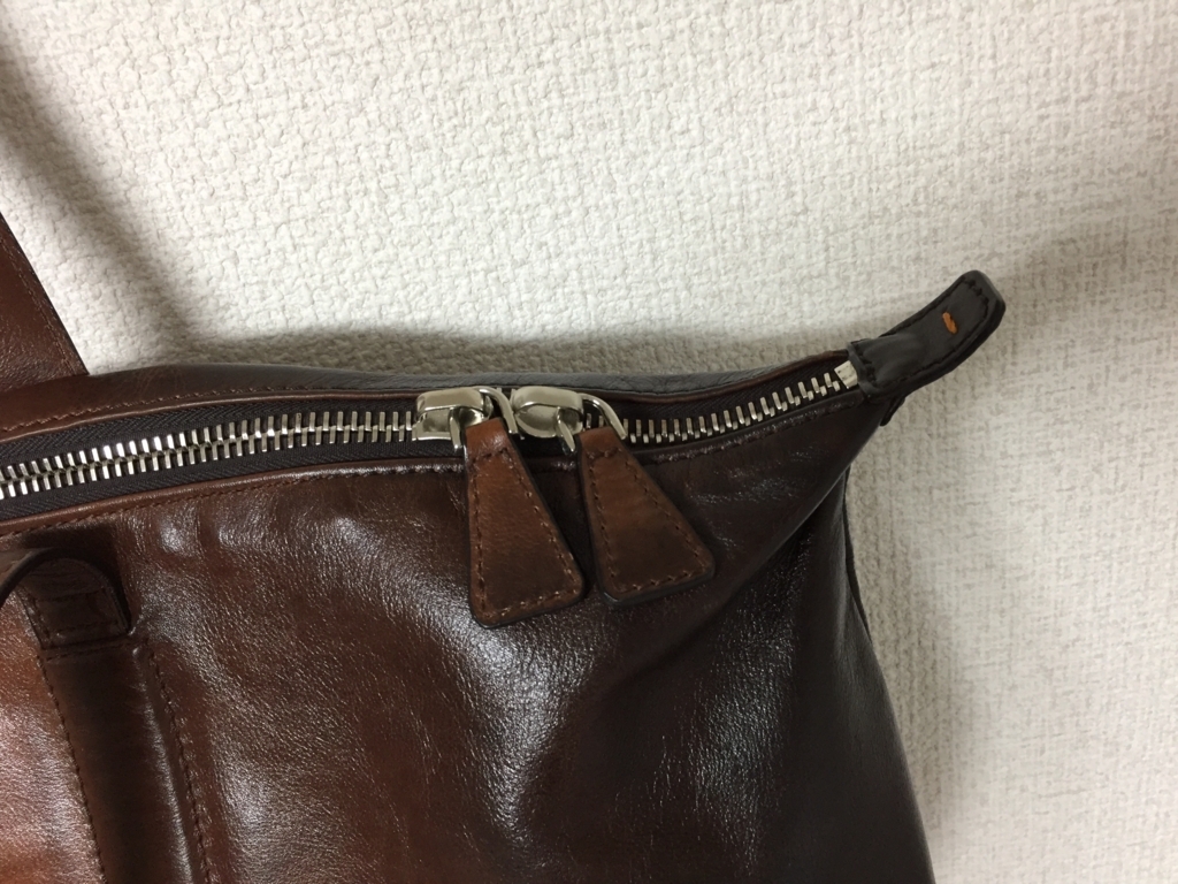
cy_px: 442
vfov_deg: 48.2
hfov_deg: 61.7
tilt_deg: -26.8
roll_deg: +11.2
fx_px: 987
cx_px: 589
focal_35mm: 29
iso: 125
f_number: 2.2
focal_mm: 4.15
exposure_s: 1/30
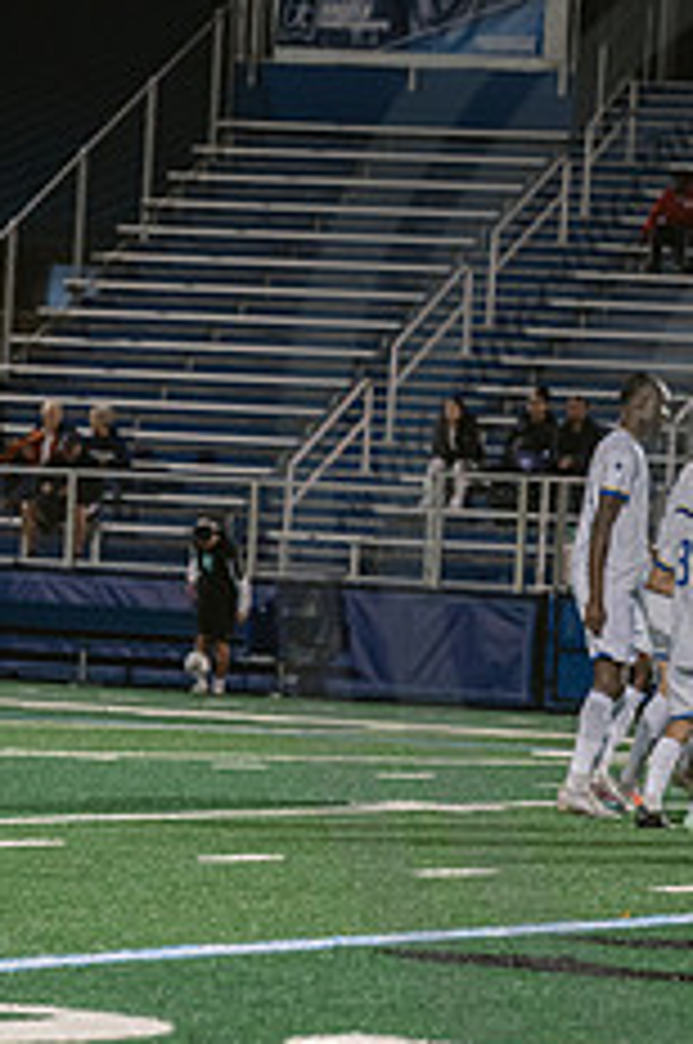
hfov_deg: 4.4
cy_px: 529
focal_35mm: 313
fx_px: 9064
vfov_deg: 6.6
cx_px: 1071
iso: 2500
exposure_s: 1/320
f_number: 3.5
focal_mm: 125
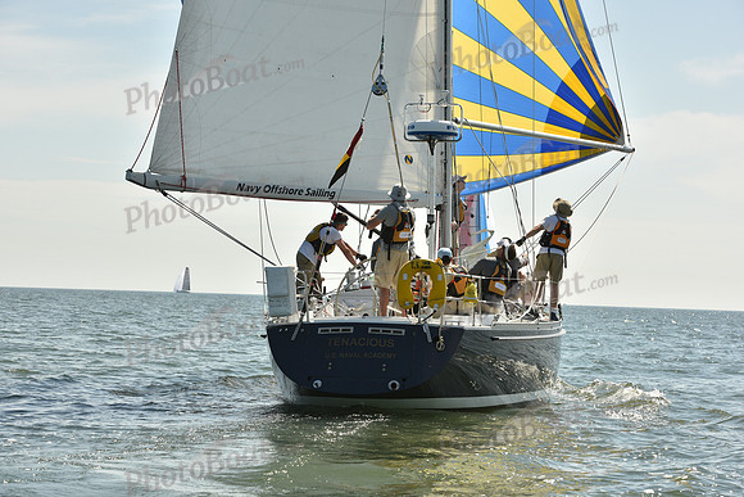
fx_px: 2067
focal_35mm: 100
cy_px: 248
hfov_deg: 20.4
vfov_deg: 13.7
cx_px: 372
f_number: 9
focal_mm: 100
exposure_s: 1/1000
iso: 320
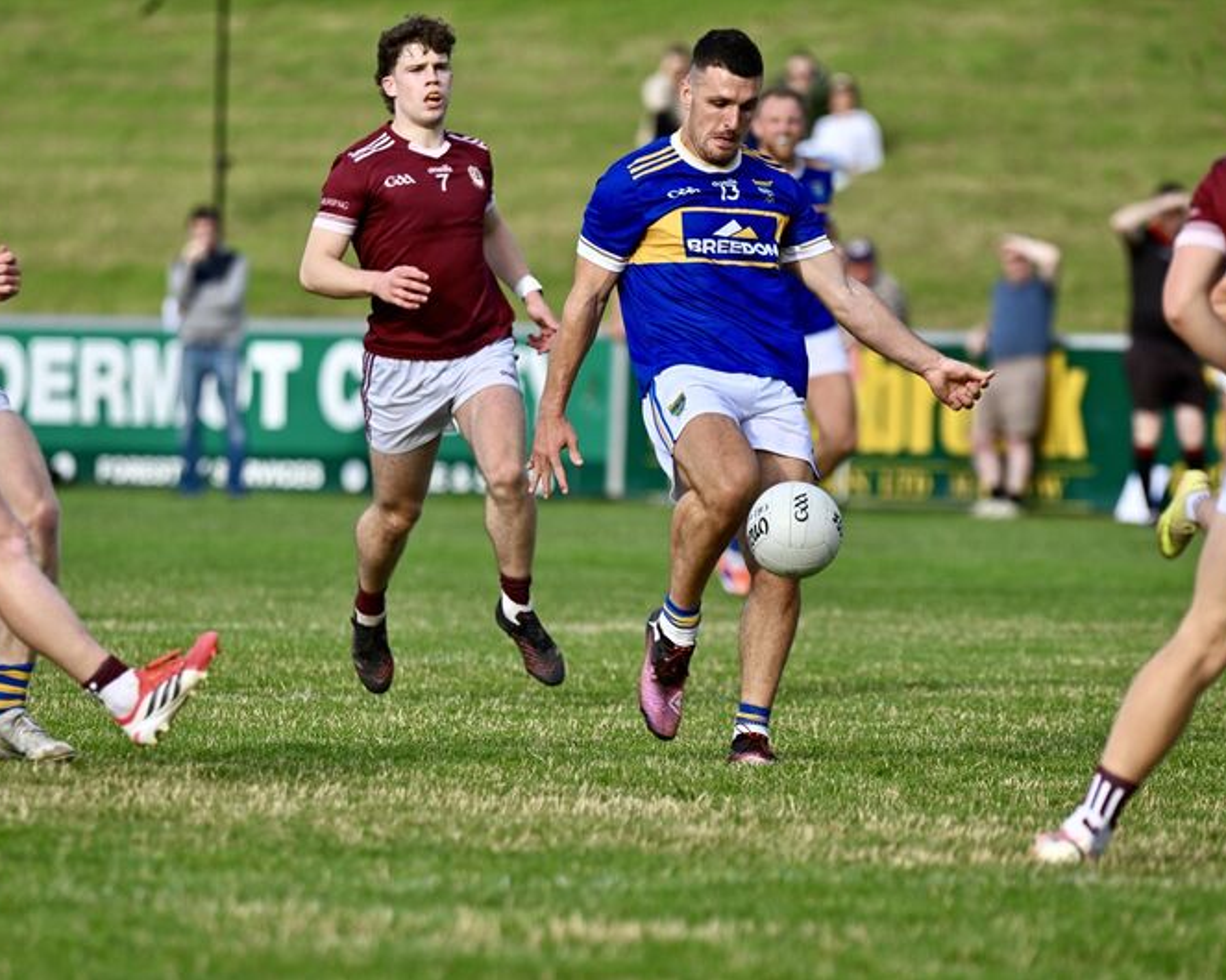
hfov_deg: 4.0
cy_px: 489
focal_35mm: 487
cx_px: 542
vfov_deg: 3.2
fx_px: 17666
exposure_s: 1/1000
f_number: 6
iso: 640
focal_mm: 430
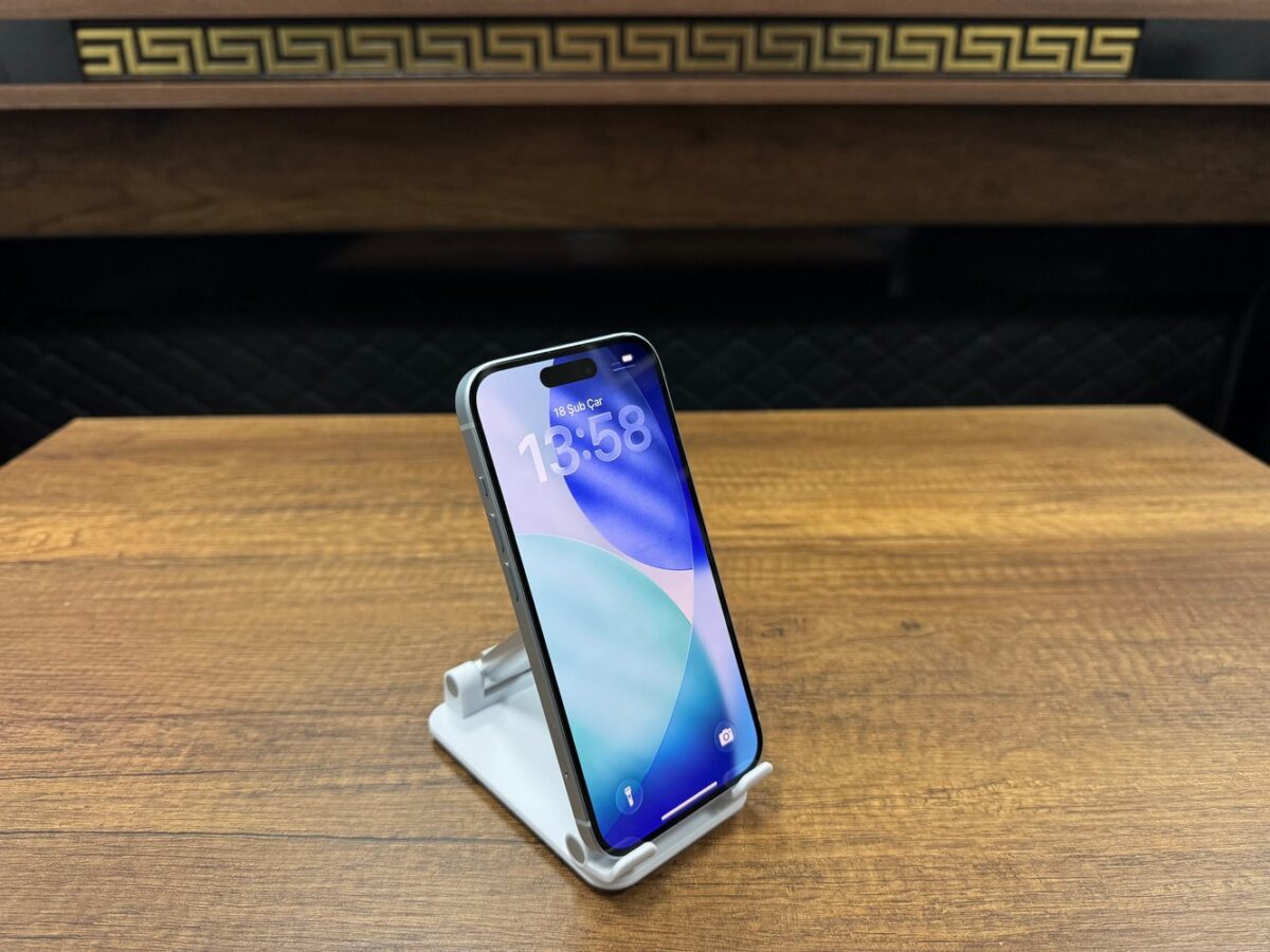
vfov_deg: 56.8
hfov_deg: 71.6
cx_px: 635
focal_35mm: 24
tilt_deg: -22.9
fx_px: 881
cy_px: 476
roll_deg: +0.5
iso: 200
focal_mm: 6.76
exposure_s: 1/100
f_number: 1.78
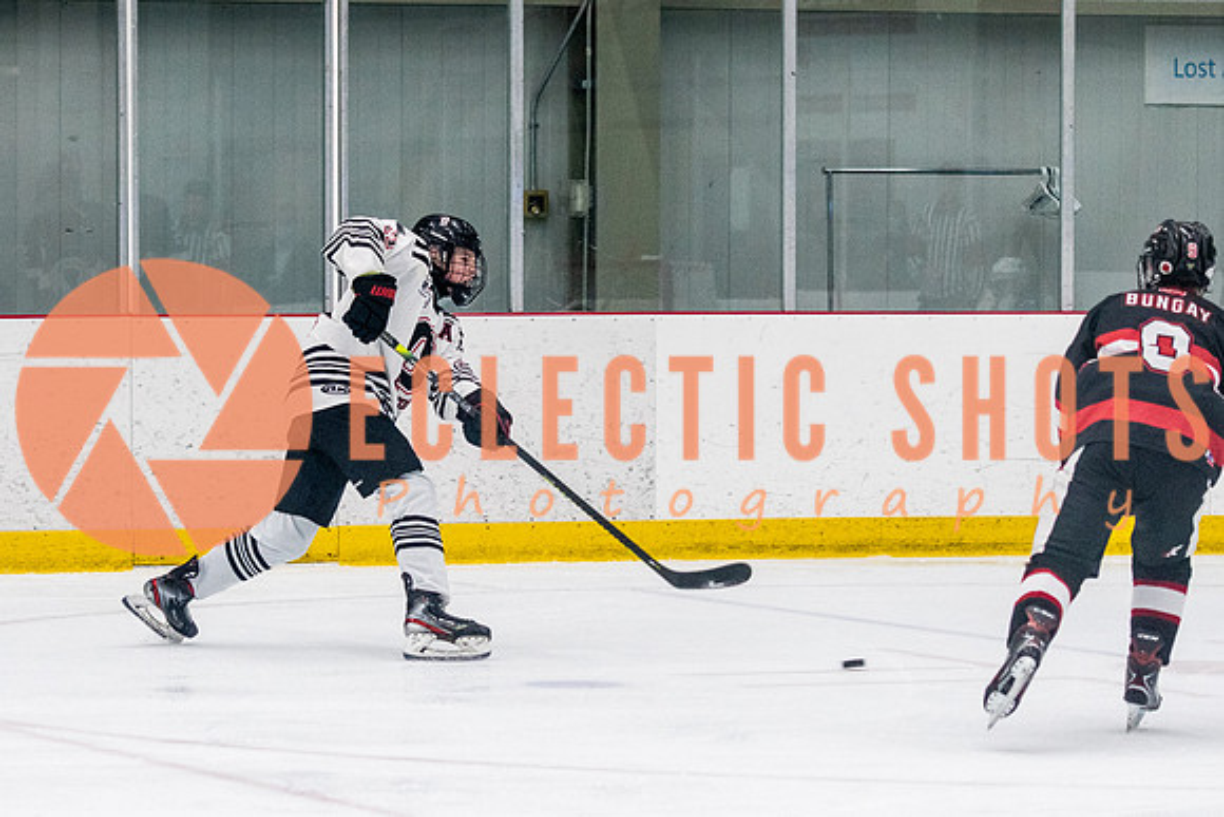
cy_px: 344
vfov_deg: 6.8
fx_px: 6908
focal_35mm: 203
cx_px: 442
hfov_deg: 10.1
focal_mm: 95
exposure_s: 1/640
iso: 1400
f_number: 2.8
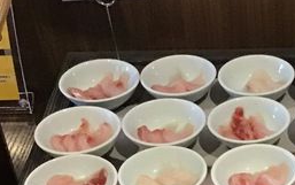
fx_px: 837
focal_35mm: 104
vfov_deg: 12.3
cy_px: 236
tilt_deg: -43.3
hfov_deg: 19.1
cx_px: 337
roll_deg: -1.2
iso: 250
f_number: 2.4
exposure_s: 1/30
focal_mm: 3.3
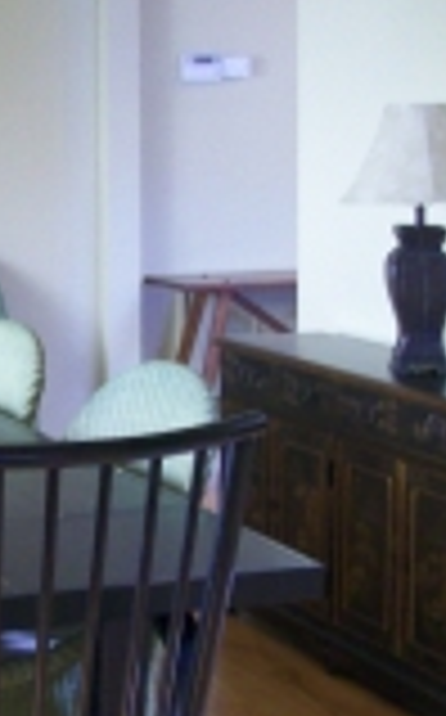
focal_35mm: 96
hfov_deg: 13.4
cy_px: 473
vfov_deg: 21.6
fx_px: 1872
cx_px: -27
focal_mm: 6
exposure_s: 1/21.4
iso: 160
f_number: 2.7
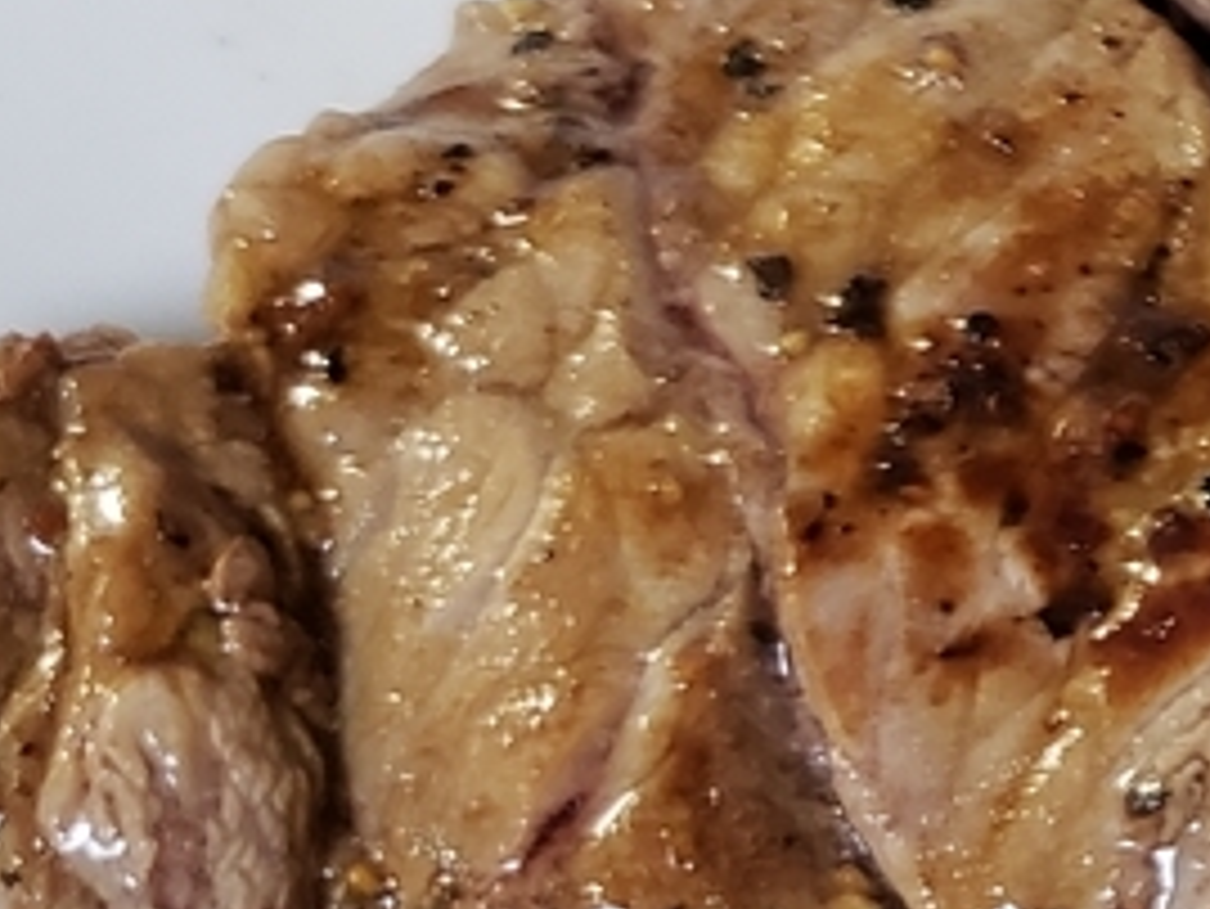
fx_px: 4057
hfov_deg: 15.0
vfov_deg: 12.8
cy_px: 616
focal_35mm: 116
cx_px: 2101
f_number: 1.5
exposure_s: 1/33
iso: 320
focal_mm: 4.3
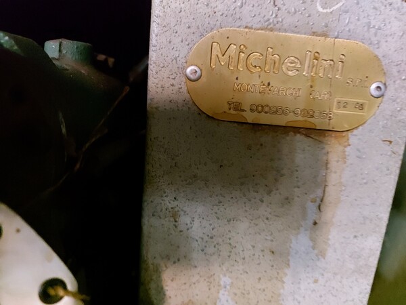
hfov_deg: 71.6
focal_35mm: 24
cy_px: 152
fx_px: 281
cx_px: 203
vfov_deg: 56.8
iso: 2000
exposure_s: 1/17
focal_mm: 5.23
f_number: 1.8
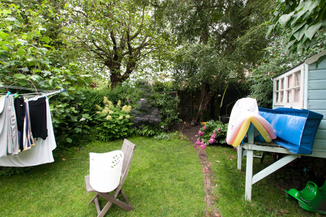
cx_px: 163
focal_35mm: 15
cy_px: 108
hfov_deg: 100.5
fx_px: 136
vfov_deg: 77.2
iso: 200
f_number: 6.3
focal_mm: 10
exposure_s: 1/60
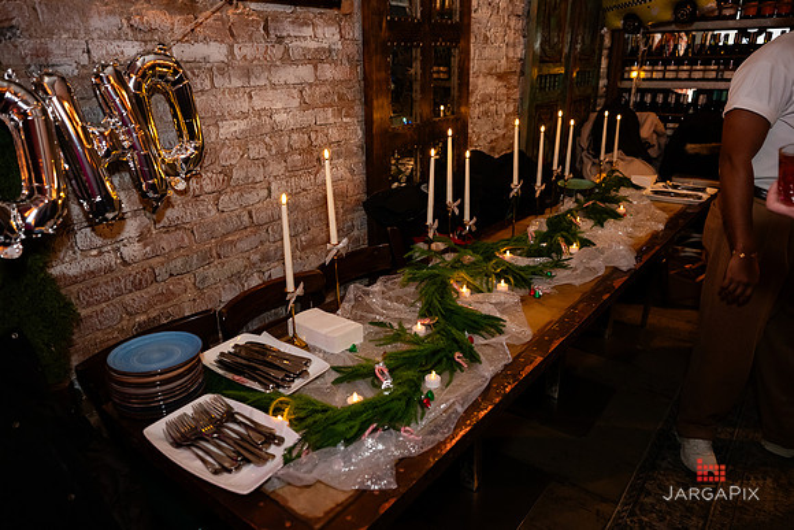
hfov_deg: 73.1
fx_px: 536
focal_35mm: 24
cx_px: 396
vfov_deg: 52.6
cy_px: 266
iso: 3200
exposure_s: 1/125
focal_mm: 24
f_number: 3.2
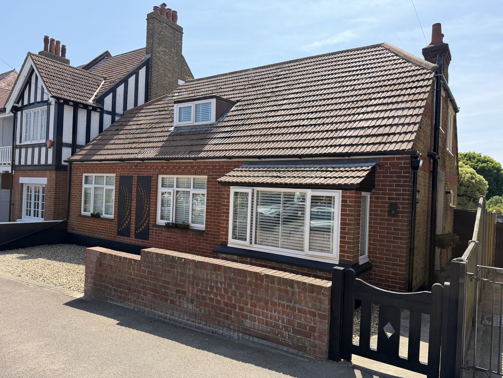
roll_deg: -2.4
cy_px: 189
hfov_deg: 71.6
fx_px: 349
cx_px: 252
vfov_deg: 56.8
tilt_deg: -0.5
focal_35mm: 24
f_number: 1.78
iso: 100
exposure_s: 1/3425
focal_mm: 6.76
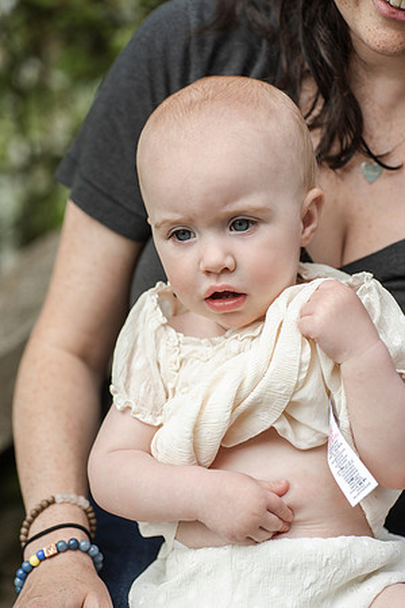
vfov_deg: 22.6
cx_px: 202
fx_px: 1519
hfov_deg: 15.2
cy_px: 304
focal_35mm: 90
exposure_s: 1/4000
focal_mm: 90
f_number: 4
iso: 400
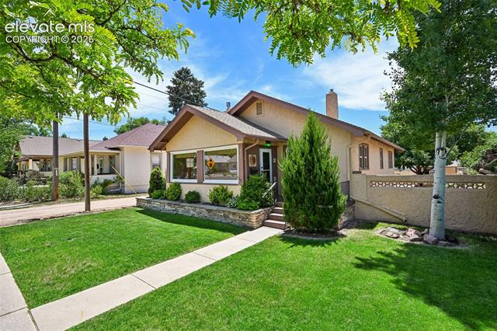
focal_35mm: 16
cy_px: 166
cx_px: 248
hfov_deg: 95.0
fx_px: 228
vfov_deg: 72.0
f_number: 10
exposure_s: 1/80
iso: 64
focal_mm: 16.5
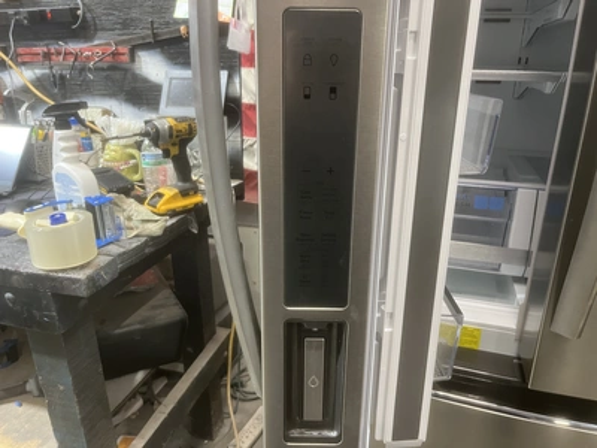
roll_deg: -0.2
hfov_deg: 67.3
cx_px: 298
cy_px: 224
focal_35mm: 26
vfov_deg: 53.1
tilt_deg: -19.1
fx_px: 448
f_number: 1.6
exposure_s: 1/60
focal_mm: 5.1
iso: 250
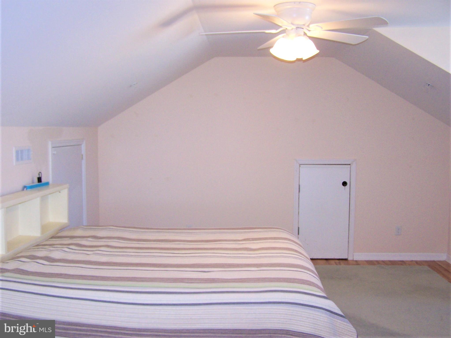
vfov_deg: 37.7
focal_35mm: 38
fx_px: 495
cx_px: 226
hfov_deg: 49.0
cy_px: 169
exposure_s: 1/60
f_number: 2.8
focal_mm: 6.3
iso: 140
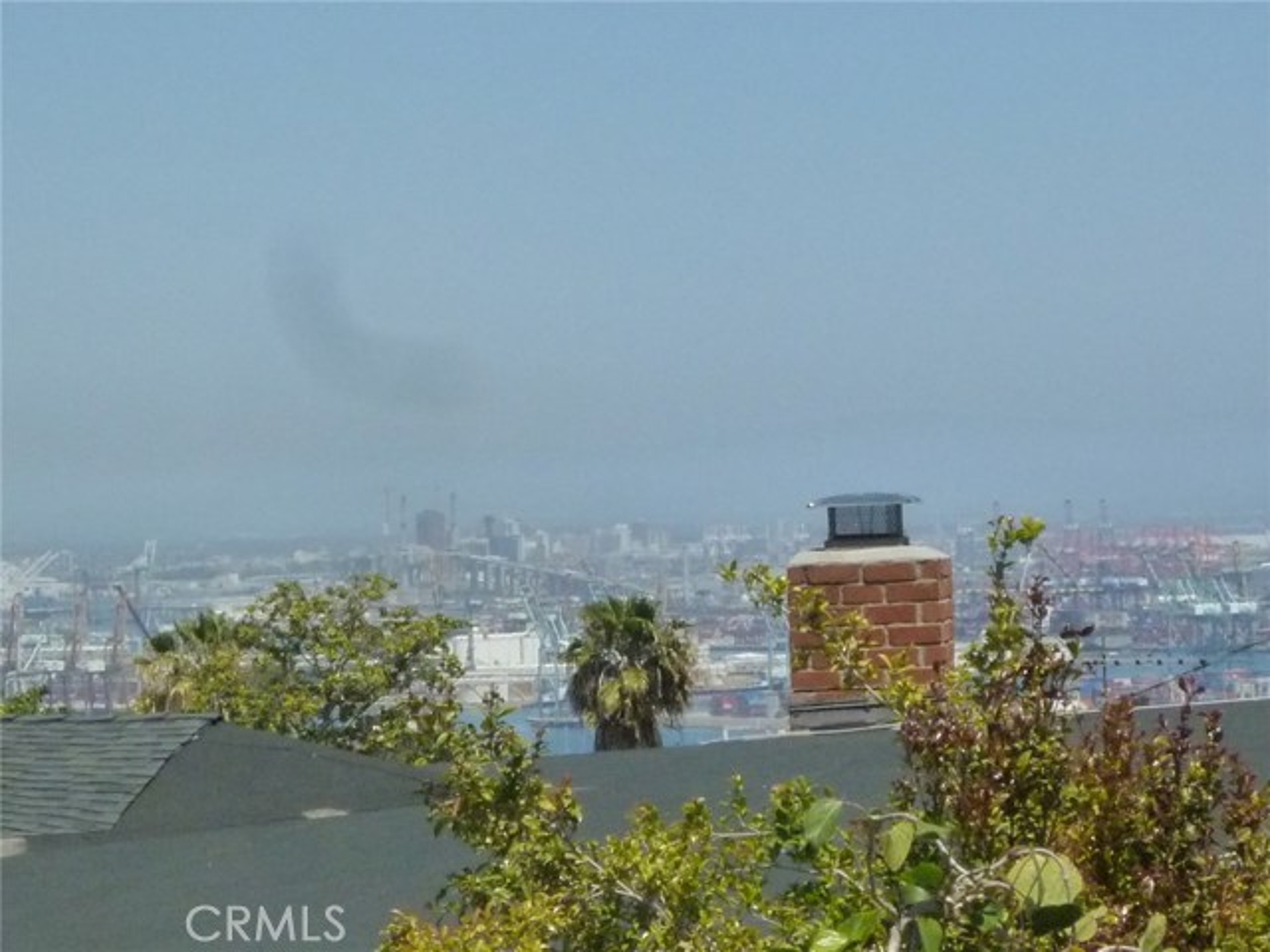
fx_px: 5503
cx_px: 635
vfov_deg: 9.9
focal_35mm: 150
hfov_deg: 13.2
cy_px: 476
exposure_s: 1/1000
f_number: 8
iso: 400
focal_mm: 13.6
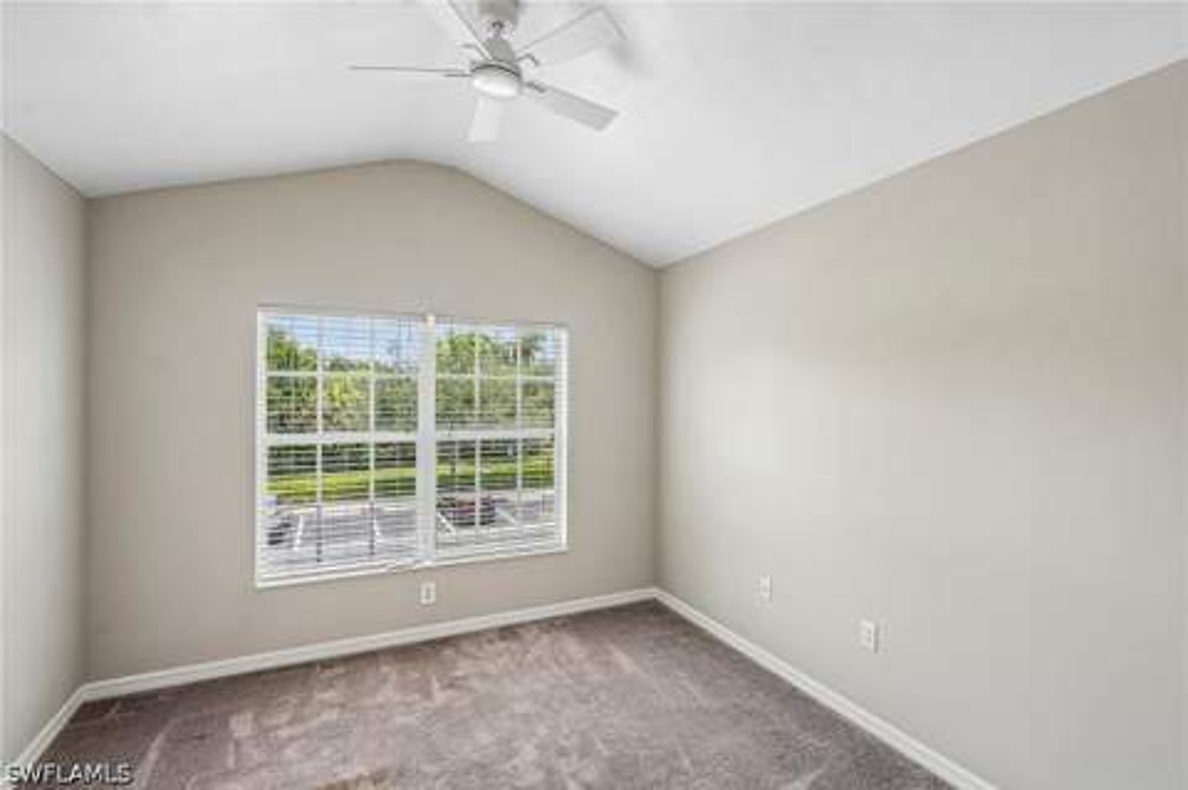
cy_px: 395
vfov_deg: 71.9
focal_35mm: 16
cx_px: 594
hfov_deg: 95.0
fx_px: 544
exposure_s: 1/50
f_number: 8
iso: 400
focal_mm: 16.5
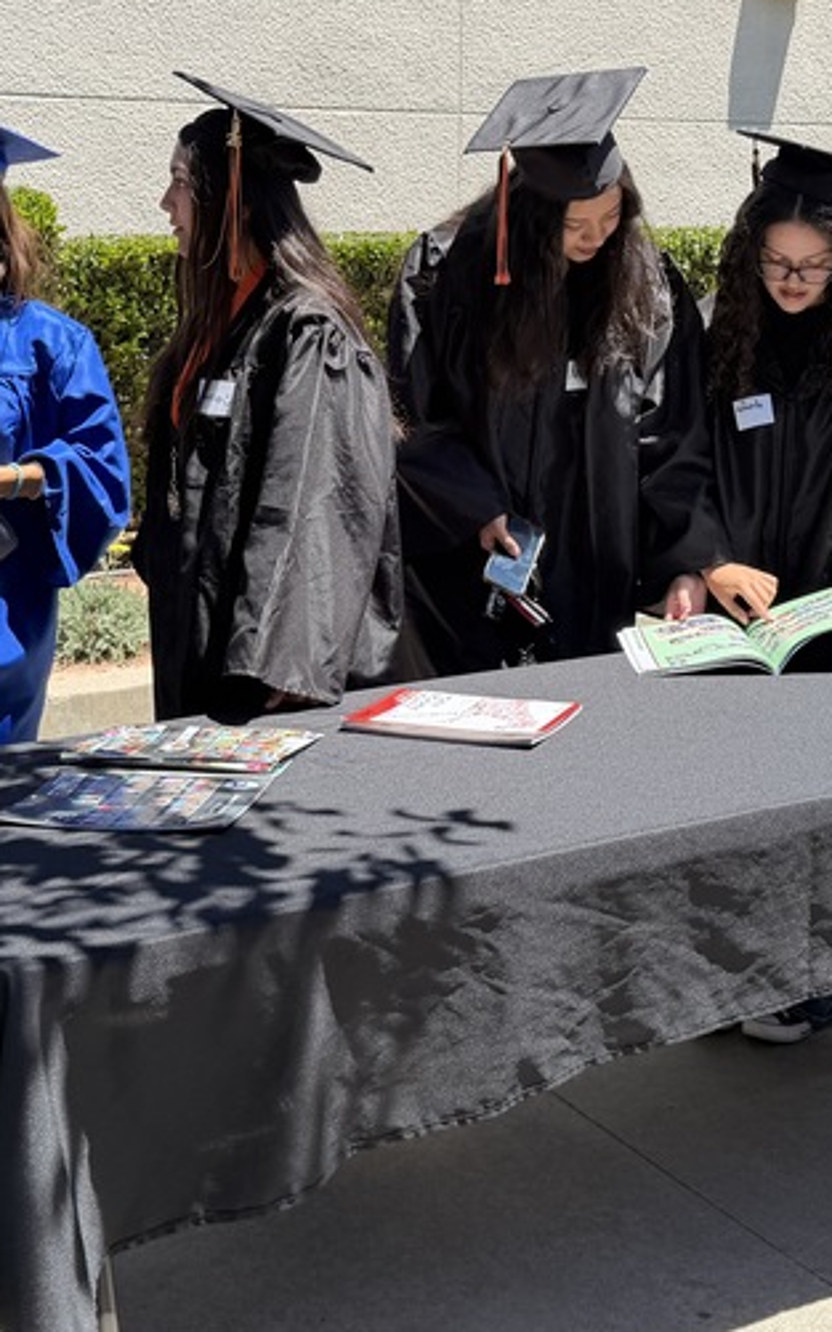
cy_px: 471
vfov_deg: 38.5
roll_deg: +0.0
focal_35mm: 52
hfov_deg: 24.8
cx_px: 465
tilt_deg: -7.4
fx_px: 1887
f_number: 1.78
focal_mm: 6.76
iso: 80
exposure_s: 1/2232
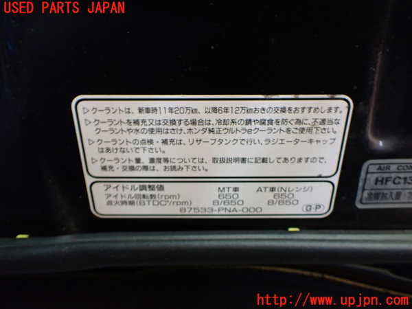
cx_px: 206
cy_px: 154
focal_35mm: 30
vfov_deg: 46.8
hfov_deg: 60.0
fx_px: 357
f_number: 2.3
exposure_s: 1/60
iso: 800
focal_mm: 5.4
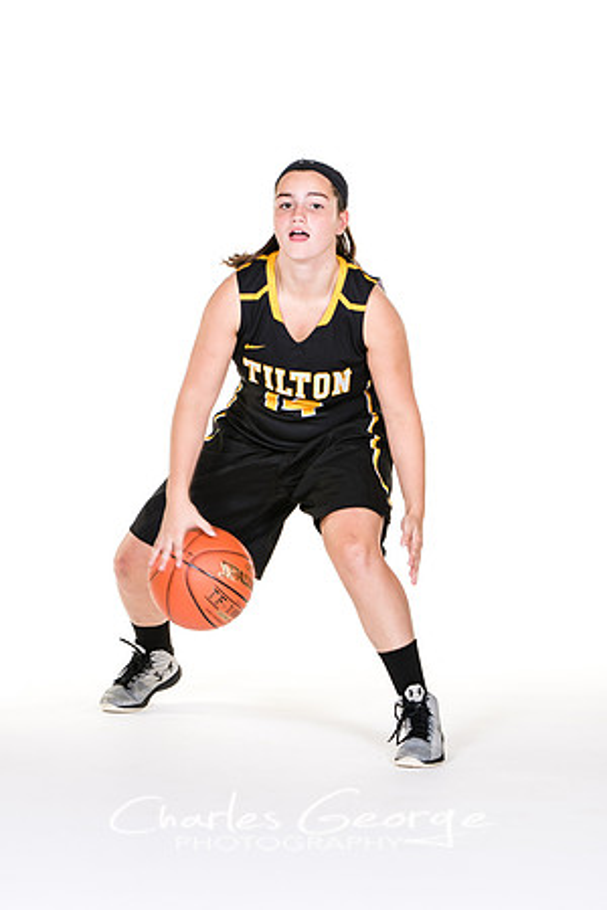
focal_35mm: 158
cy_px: 455
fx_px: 3983
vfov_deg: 13.0
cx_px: 304
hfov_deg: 8.7
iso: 200
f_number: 6.3
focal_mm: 105
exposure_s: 1/160
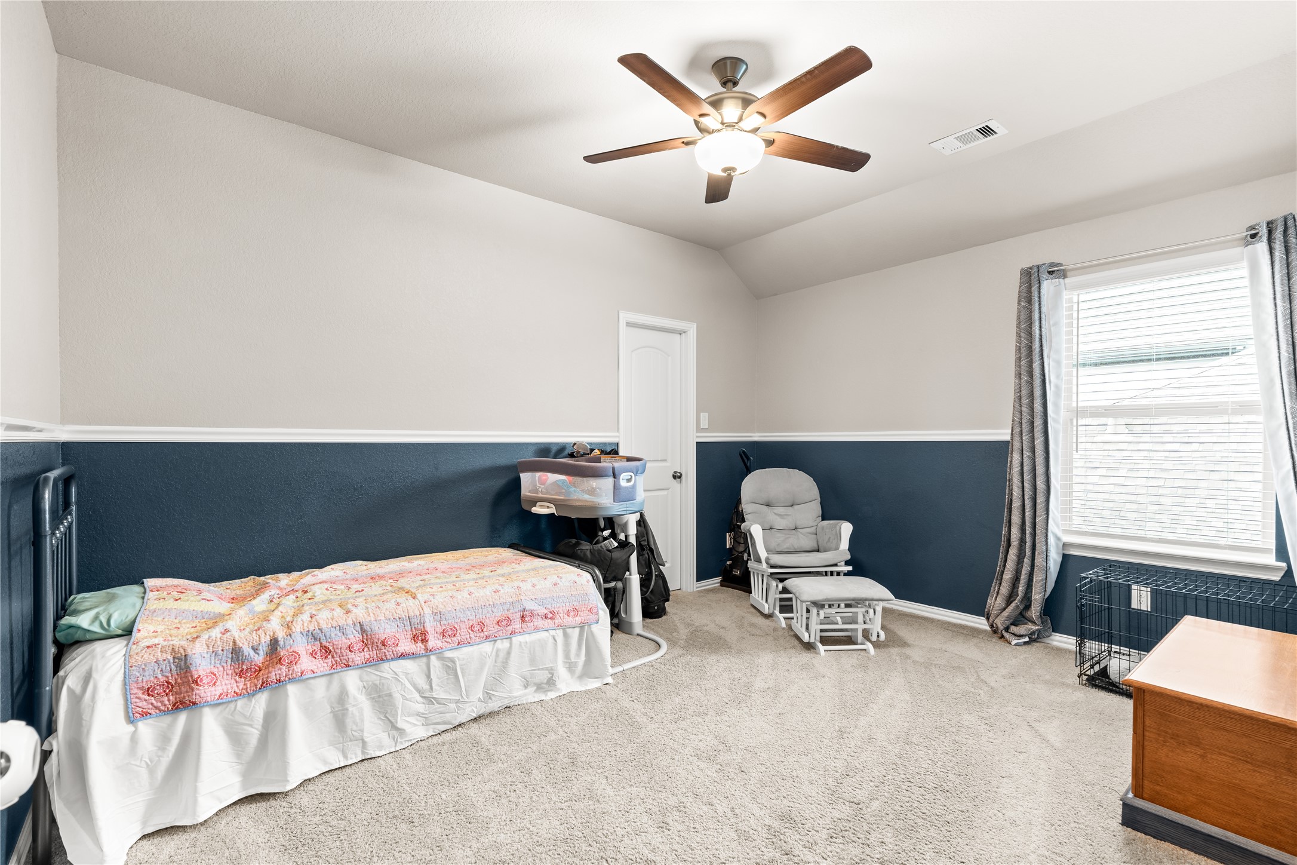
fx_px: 576
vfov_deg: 73.7
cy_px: 432
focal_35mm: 16
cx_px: 648
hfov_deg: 96.7
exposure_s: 6
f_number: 9
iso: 200
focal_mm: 16
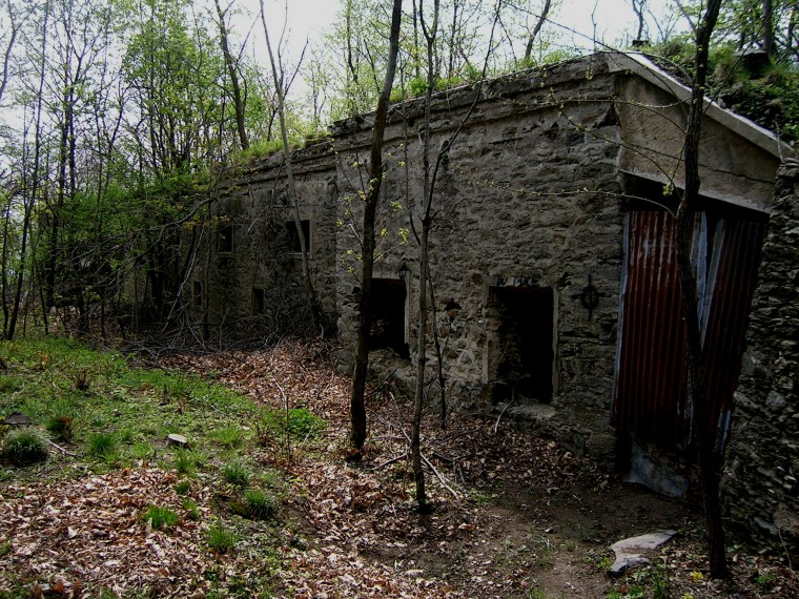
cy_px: 300
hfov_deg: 52.6
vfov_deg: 40.7
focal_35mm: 35
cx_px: 400
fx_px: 808
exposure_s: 1/320
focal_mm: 5.4
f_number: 2.8
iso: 50
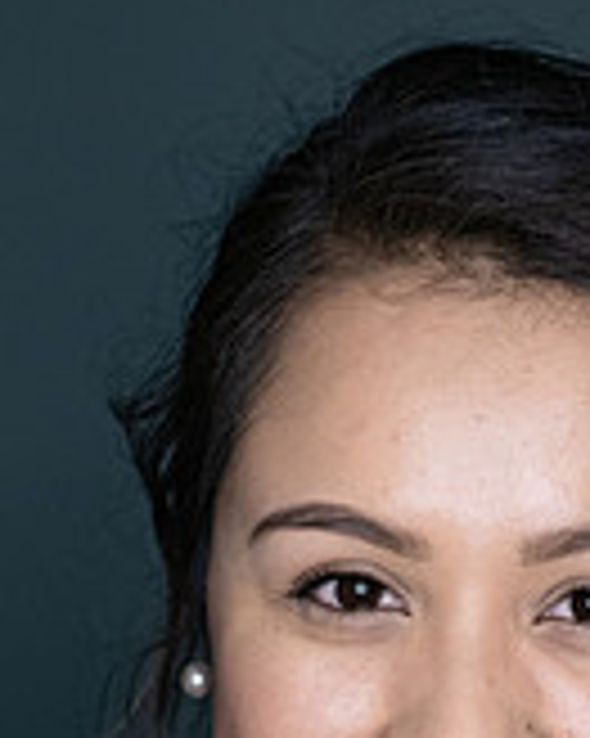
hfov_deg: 7.0
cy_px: 914
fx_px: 4785
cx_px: 495
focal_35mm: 219
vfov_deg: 8.7
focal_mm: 85
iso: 2000
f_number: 3.5
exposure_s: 1/400
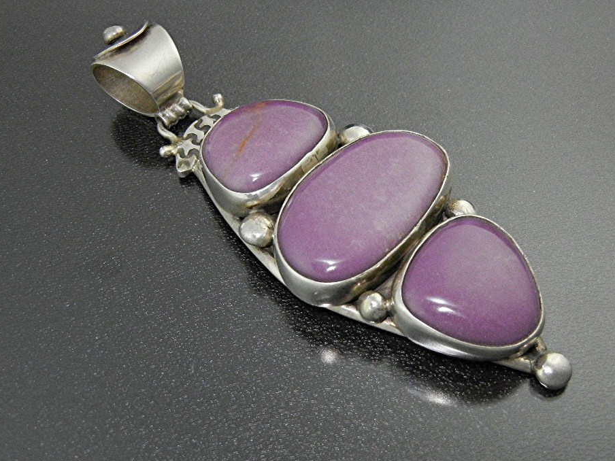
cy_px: 228
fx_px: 906
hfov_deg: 37.5
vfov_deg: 28.6
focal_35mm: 51
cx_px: 333
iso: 800
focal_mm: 8.1
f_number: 7.6
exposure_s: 1/30
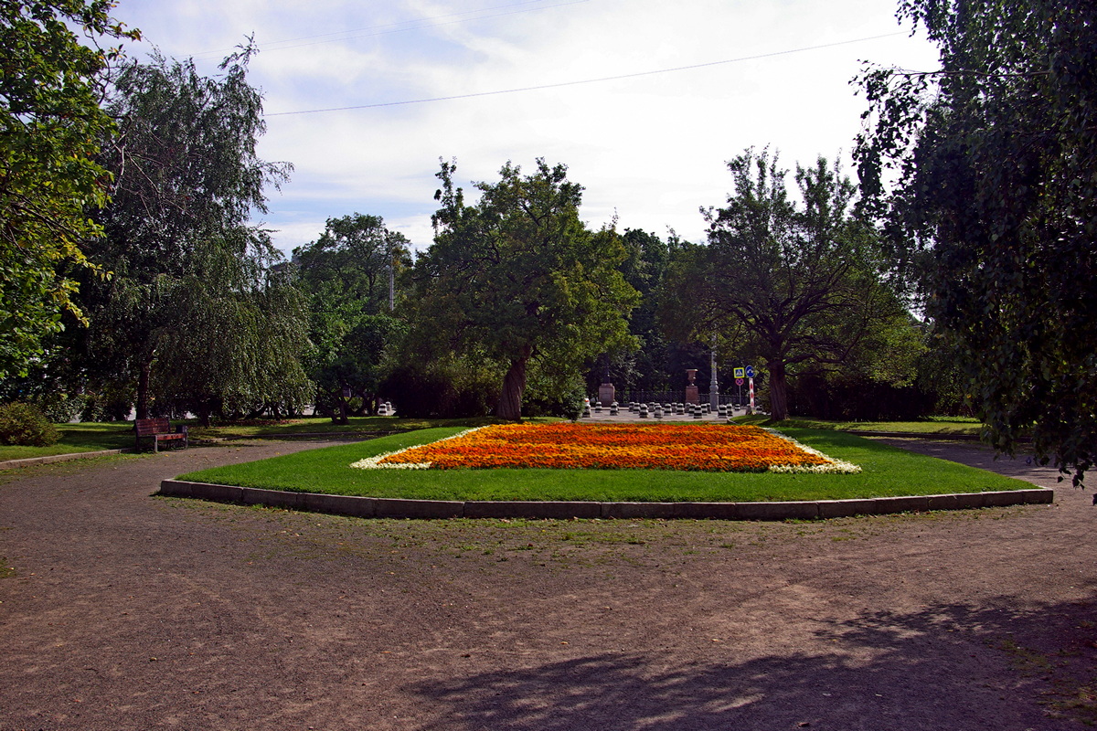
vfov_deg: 36.9
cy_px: 366
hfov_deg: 53.1
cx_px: 548
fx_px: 1097
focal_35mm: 36
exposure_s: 1/250
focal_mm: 24
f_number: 8
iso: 100
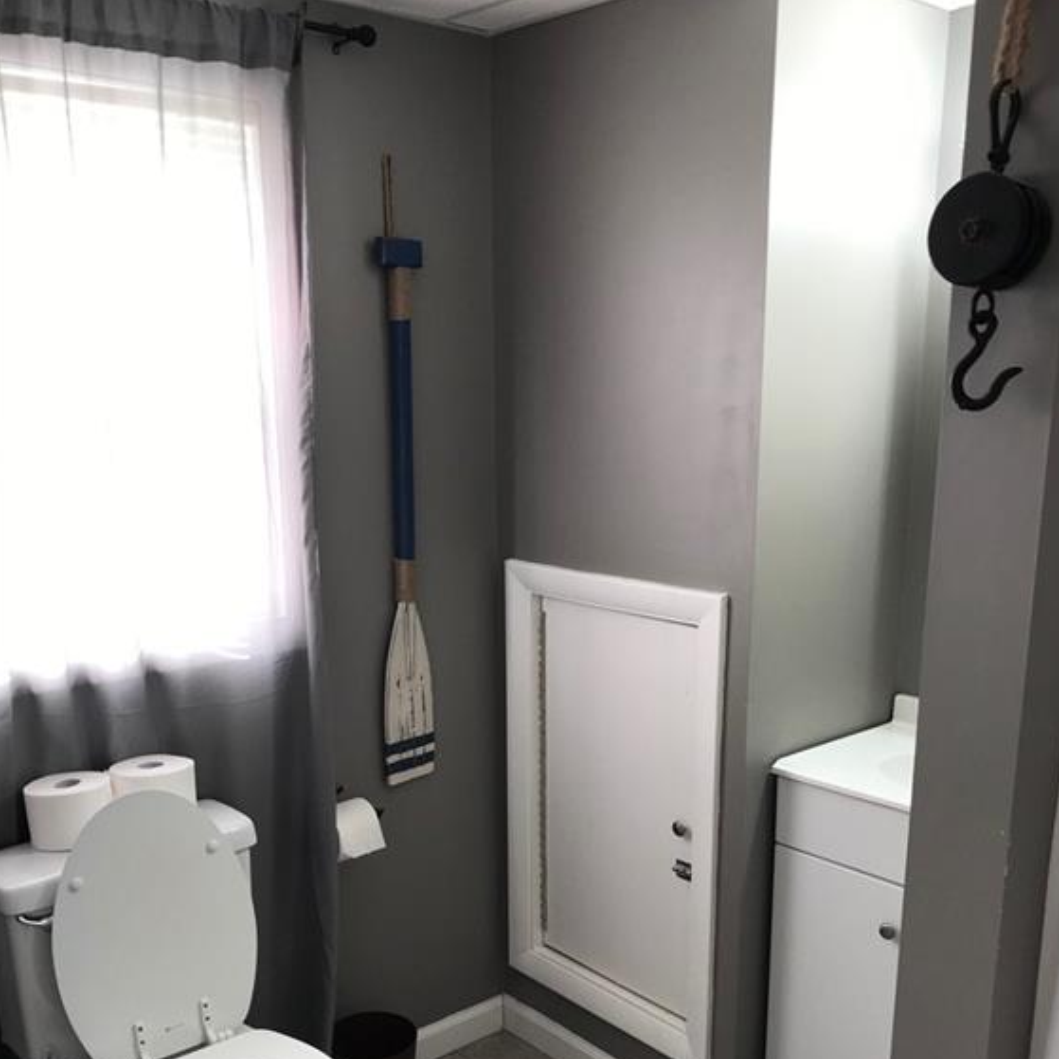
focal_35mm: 34
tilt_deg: -13.1
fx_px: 1177
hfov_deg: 48.5
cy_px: 691
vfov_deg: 47.8
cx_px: 534
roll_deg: +0.8
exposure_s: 1/40
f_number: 1.8
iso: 25
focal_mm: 3.99
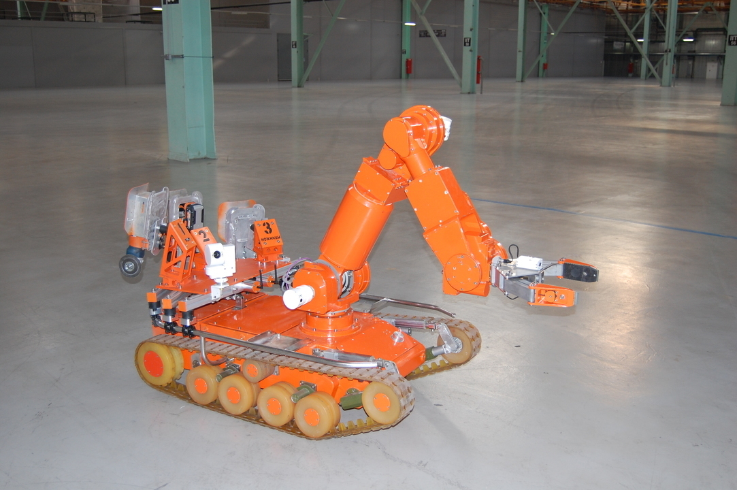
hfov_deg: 53.2
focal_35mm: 36
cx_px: 368
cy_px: 245
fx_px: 736
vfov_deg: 36.8
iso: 400
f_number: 4
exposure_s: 1/60
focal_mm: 24
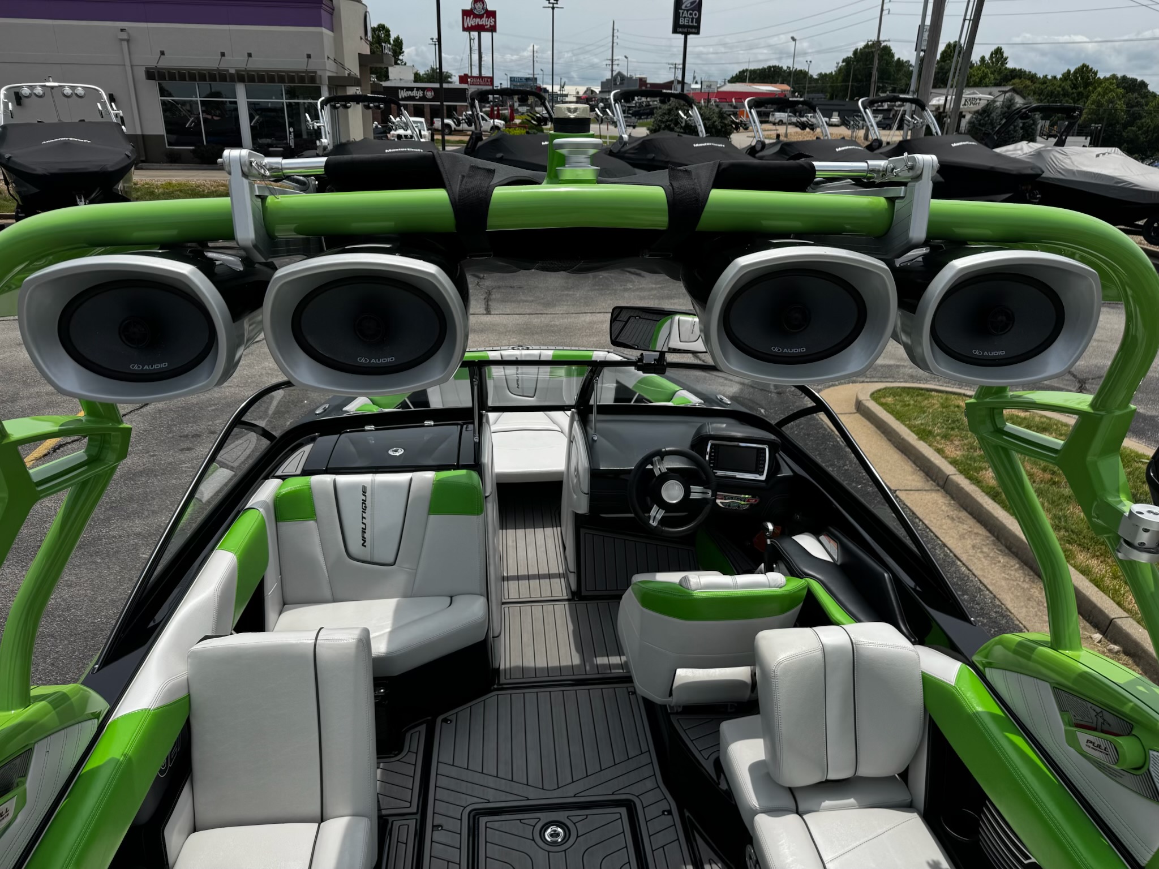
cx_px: 580
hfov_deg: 71.6
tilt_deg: -20.5
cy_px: 434
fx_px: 804
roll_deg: -0.9
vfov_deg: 56.8
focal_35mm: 24
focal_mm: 6.76
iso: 80
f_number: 1.78
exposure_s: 1/5348
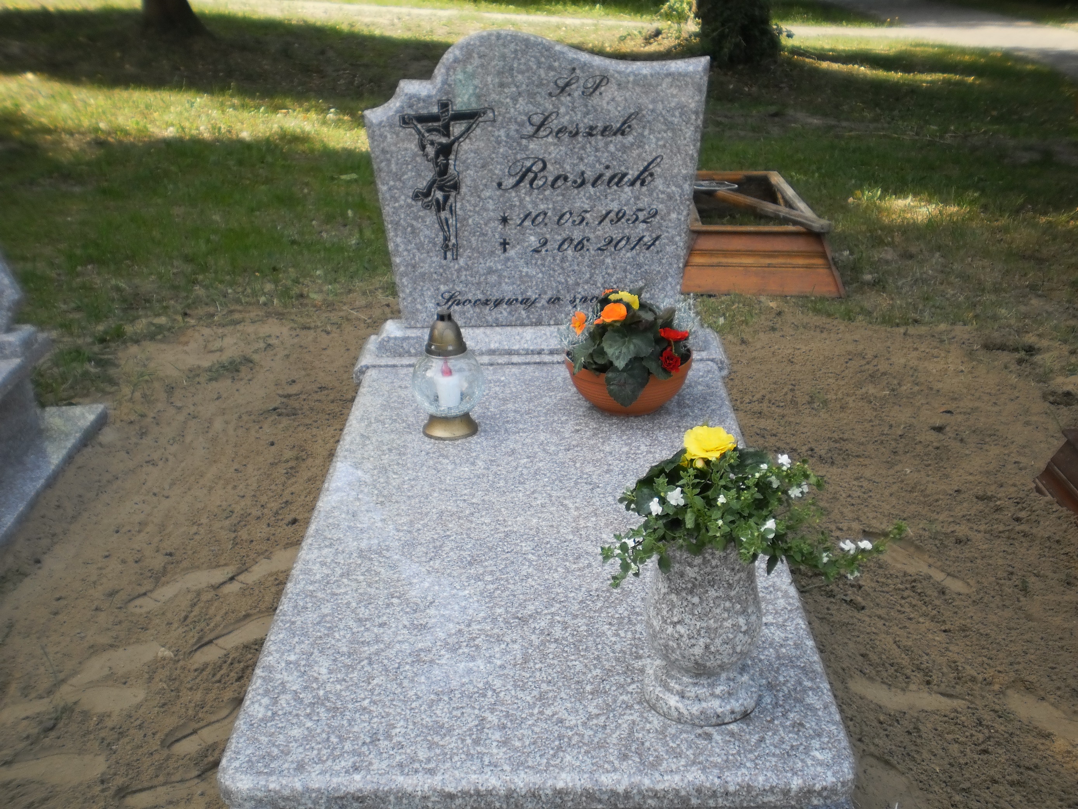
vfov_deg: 34.4
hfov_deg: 44.8
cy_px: 404
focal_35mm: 42
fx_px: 1308
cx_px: 539
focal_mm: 7.4
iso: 100
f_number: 3.5
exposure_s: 1/320
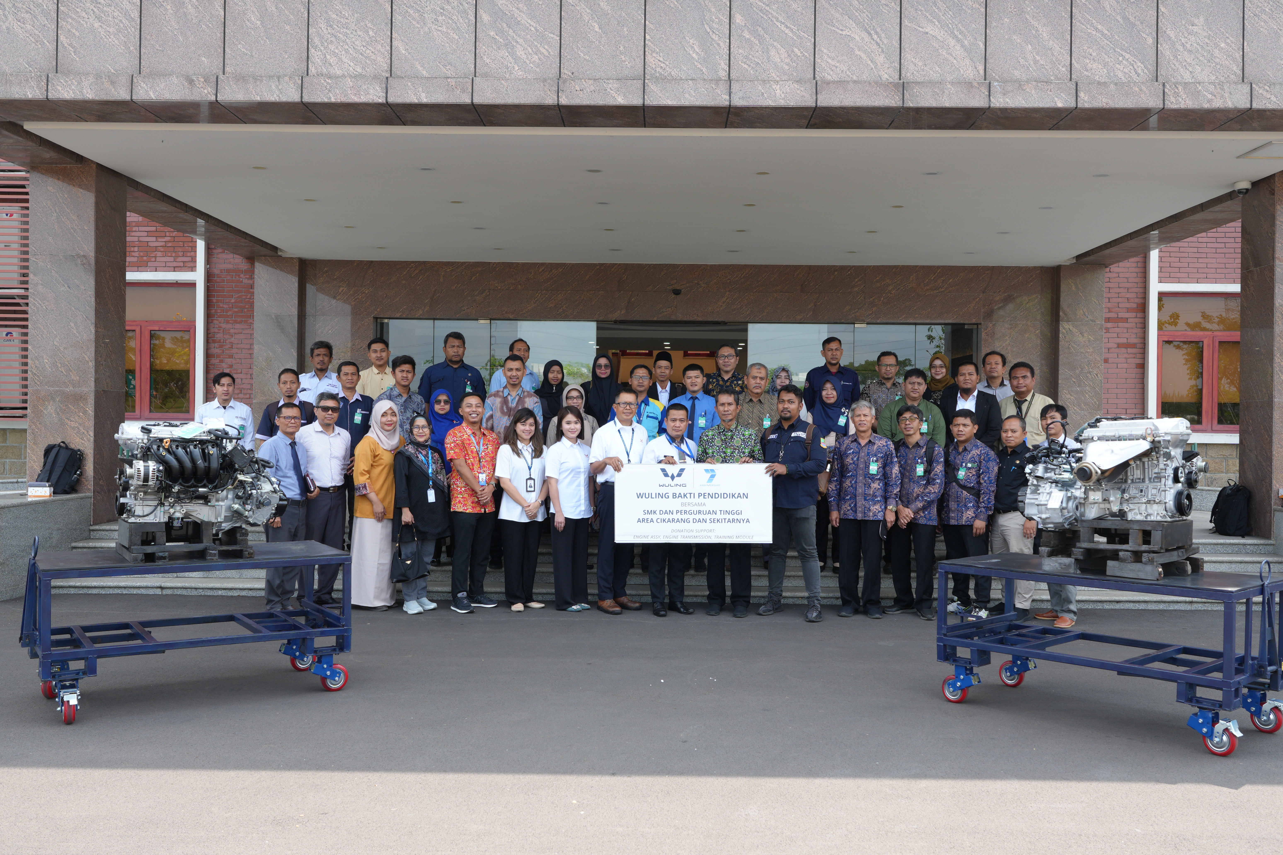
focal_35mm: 32
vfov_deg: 41.7
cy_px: 428
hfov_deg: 59.5
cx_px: 642
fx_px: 1123
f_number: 6.3
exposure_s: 1/125
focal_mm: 21
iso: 160
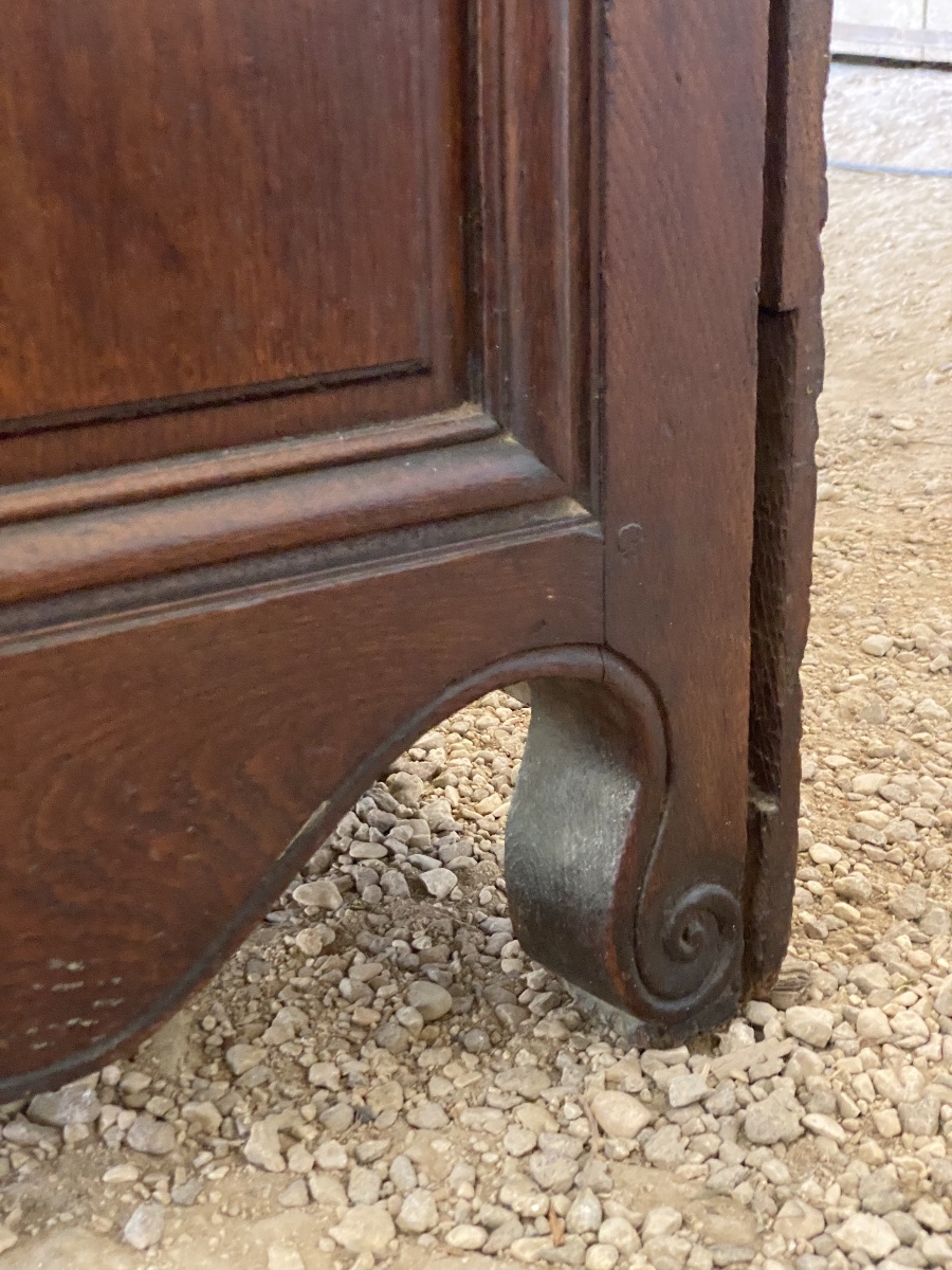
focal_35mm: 52
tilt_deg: -22.6
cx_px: 476
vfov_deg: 36.8
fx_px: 1907
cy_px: 635
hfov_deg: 28.0
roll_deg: +2.0
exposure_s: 1/55
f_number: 2
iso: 640
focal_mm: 6
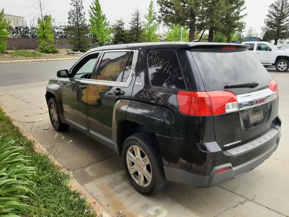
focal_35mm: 26
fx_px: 217
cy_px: 108
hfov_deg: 67.3
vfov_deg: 53.1
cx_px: 144
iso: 40
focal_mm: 3.93
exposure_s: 1/845
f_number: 1.7
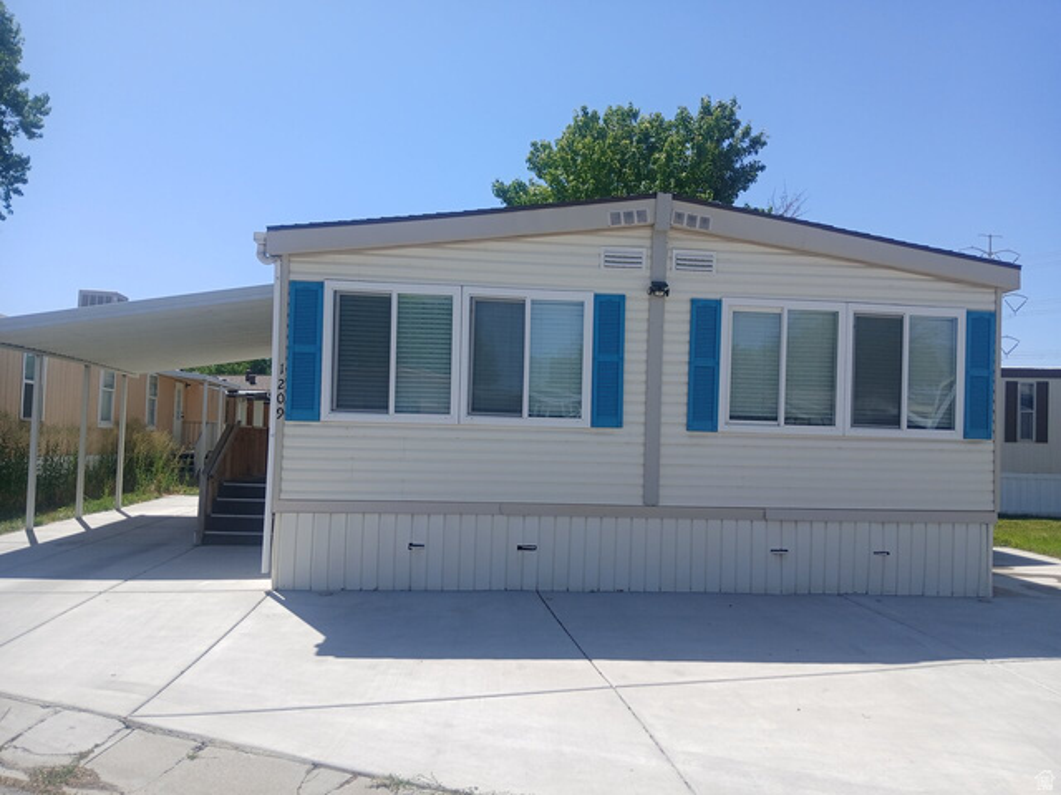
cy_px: 398
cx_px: 530
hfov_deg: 67.3
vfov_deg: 53.1
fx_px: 797
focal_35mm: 26
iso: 20
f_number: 1.8
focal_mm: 3.98
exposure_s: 1/607
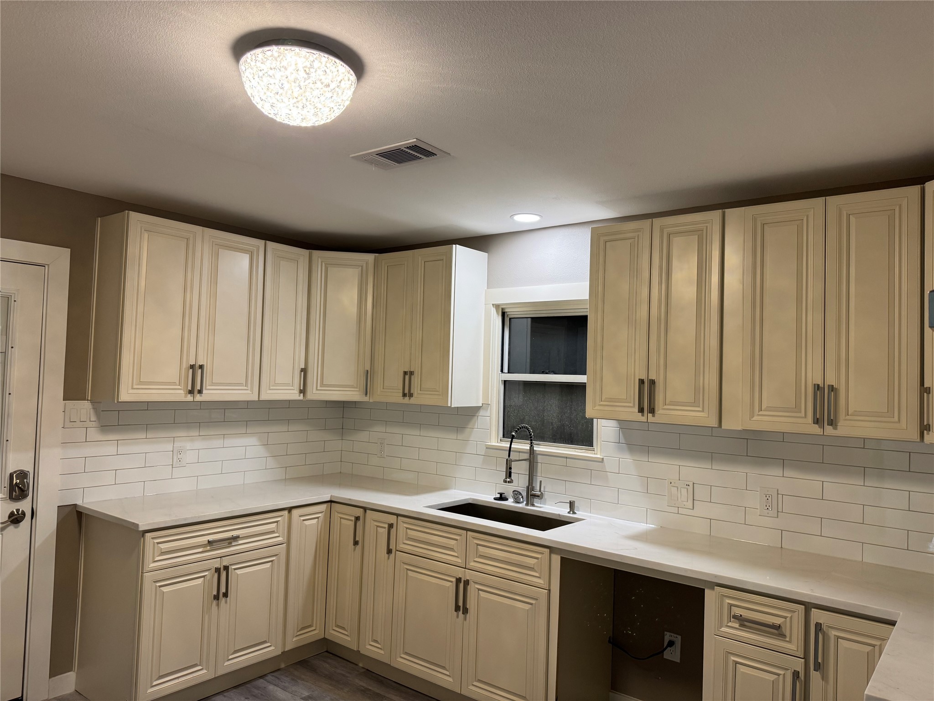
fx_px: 648
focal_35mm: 24
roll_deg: -2.3
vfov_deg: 56.8
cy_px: 350
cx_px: 467
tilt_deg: +1.3
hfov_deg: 71.6
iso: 200
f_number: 1.78
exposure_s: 1/120
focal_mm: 6.76
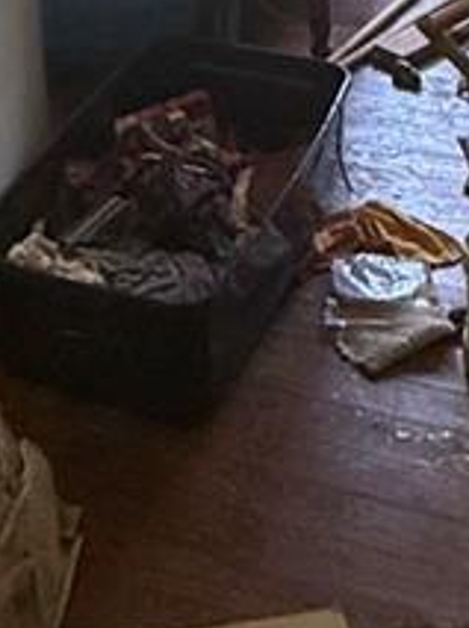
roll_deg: +3.2
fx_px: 1431
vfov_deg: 20.6
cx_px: 100
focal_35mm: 79
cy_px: -354
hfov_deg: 18.5
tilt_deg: -11.8
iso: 320
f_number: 2.2
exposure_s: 1/99
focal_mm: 2.22
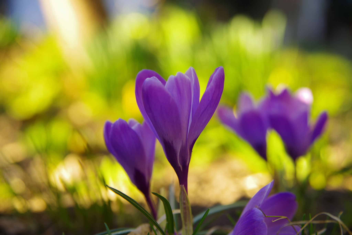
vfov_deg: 18.2
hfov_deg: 27.0
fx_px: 734
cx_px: 176
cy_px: 118
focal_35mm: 75
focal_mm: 75
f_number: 4
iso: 100
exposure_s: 1/25
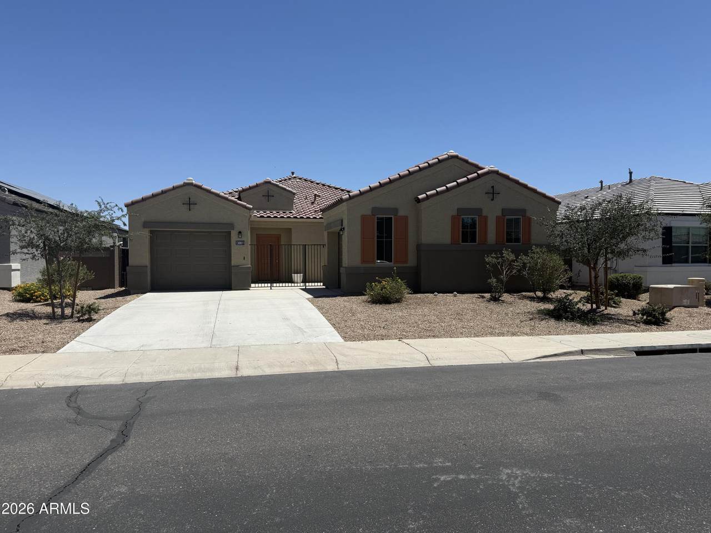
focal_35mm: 24
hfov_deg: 71.6
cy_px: 266
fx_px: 493
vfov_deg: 56.8
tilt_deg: +1.4
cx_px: 356
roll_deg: +0.5
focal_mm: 6.76
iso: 80
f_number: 1.78
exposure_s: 1/7353
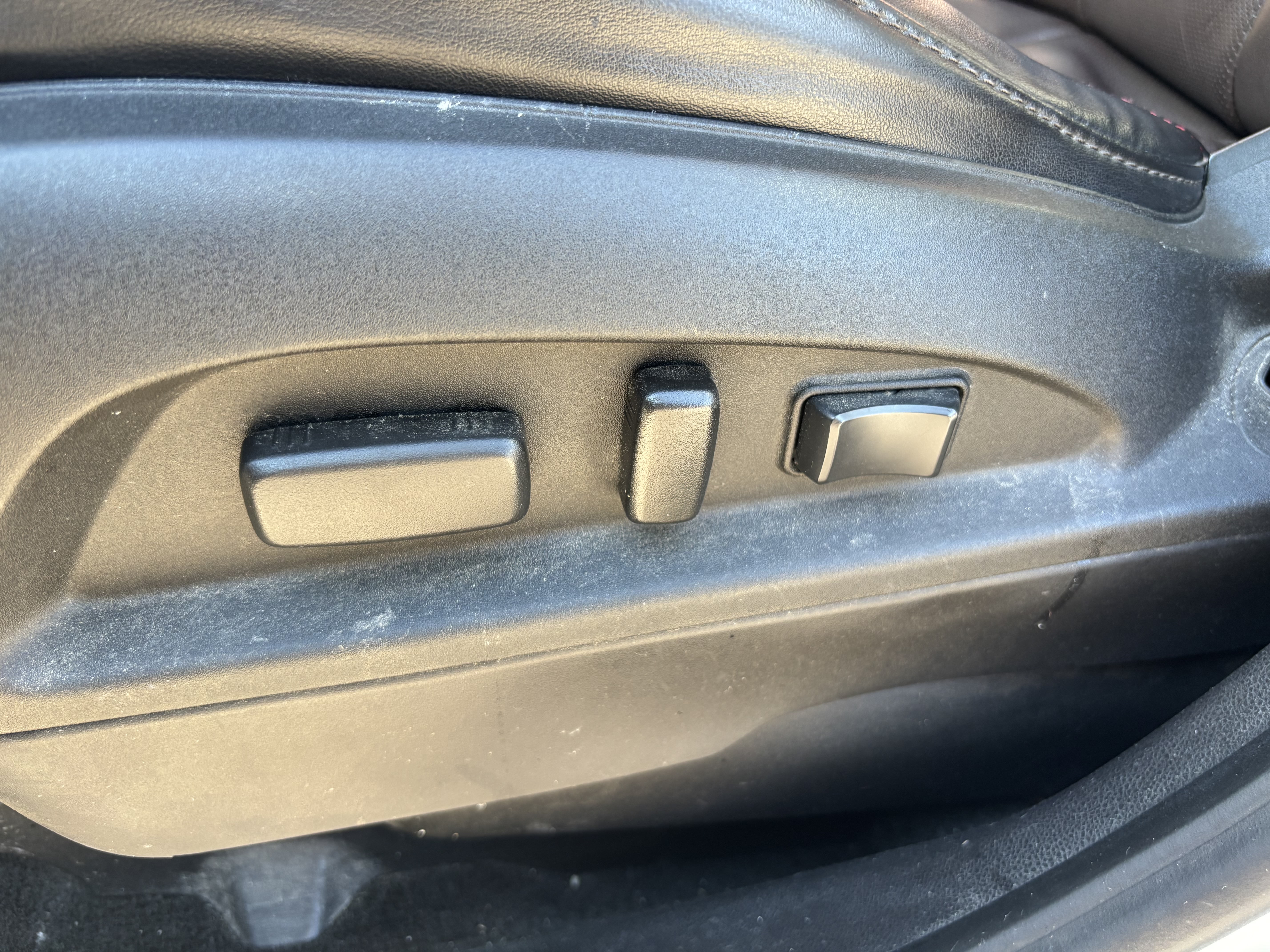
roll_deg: -5.6
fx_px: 954
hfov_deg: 67.3
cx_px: 635
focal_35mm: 26
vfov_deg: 53.1
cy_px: 476
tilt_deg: -37.6
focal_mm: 5.96
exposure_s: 1/121
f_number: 1.6
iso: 125
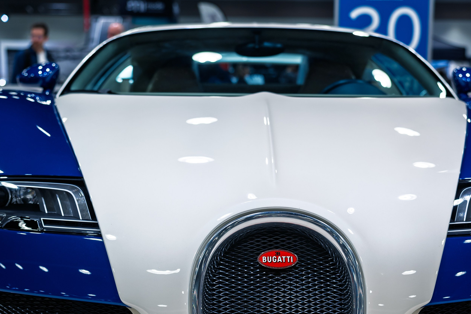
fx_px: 746
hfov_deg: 35.0
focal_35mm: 57
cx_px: 262
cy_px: 221
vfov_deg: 23.6
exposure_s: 1/125
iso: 220
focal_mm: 35
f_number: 2.5
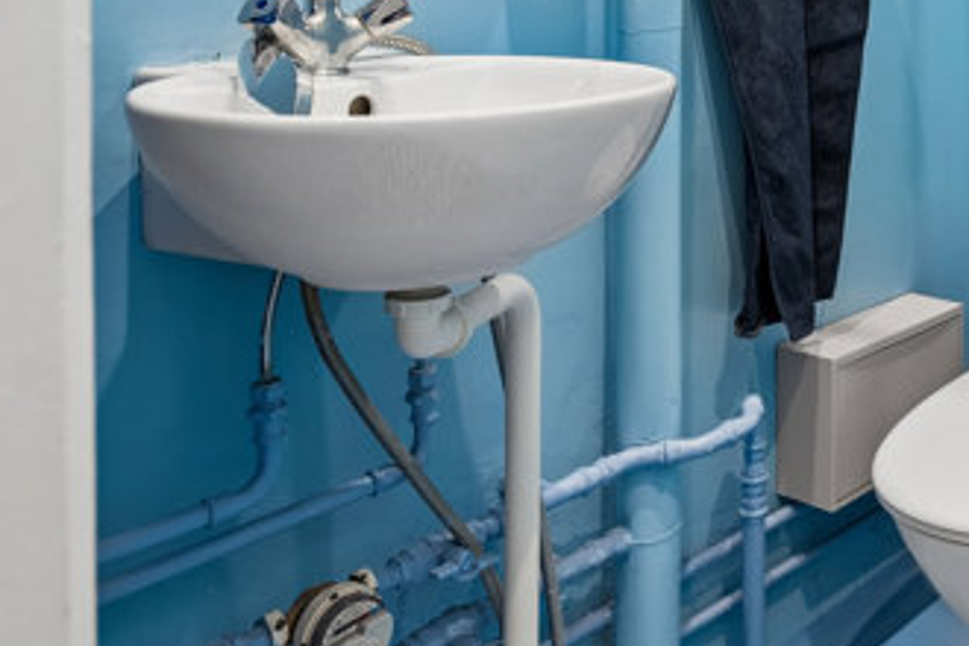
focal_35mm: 46
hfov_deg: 38.0
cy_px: -34
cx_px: 969
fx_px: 1238
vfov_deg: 27.2
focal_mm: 19
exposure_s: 1/2.5
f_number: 9
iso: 160
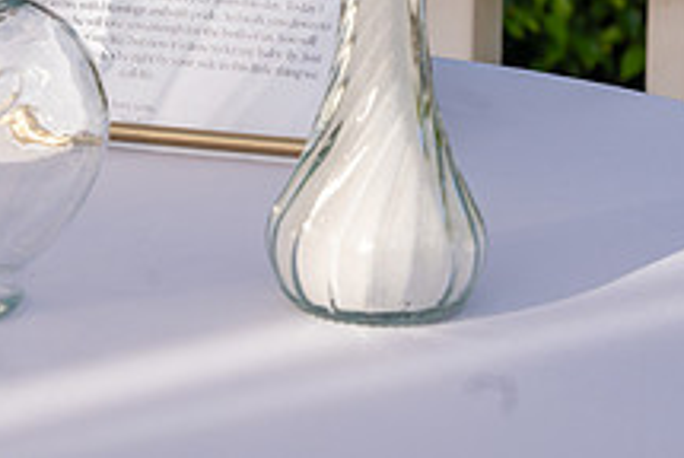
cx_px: 92
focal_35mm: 144
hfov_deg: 14.1
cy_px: -154
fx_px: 2740
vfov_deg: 9.4
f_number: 9
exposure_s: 1/125
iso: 100
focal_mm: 53.5
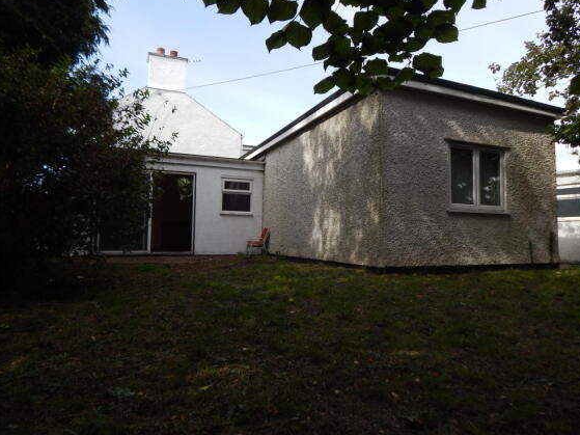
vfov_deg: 56.8
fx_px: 402
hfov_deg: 71.6
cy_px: 213
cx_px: 299
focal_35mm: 24
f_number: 3
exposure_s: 1/1000
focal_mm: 4
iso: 125
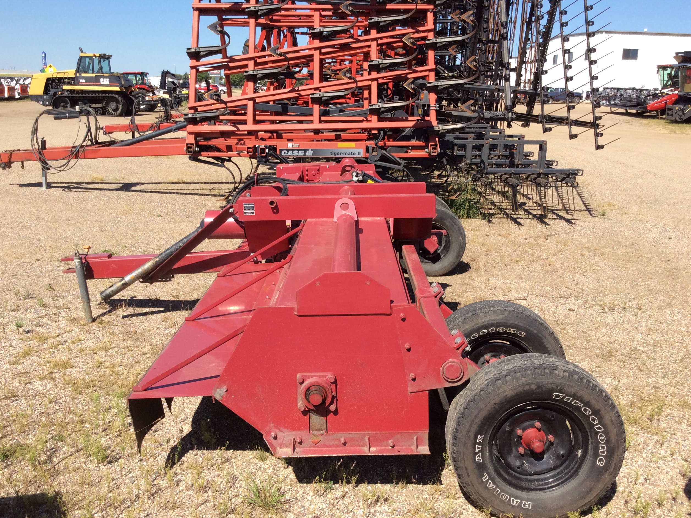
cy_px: 260
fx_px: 659
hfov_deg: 55.3
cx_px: 334
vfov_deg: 42.9
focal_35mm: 33
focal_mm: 3.3
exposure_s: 1/1217
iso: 32
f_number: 2.4
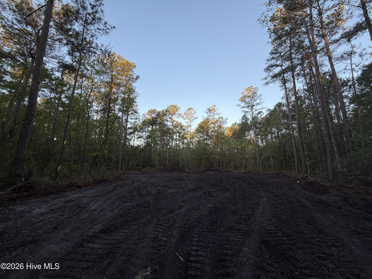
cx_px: 186
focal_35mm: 14
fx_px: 150
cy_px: 140
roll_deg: -0.4
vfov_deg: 85.7
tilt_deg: +11.0
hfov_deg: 102.1
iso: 40
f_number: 2.2
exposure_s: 1/174
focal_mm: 2.22
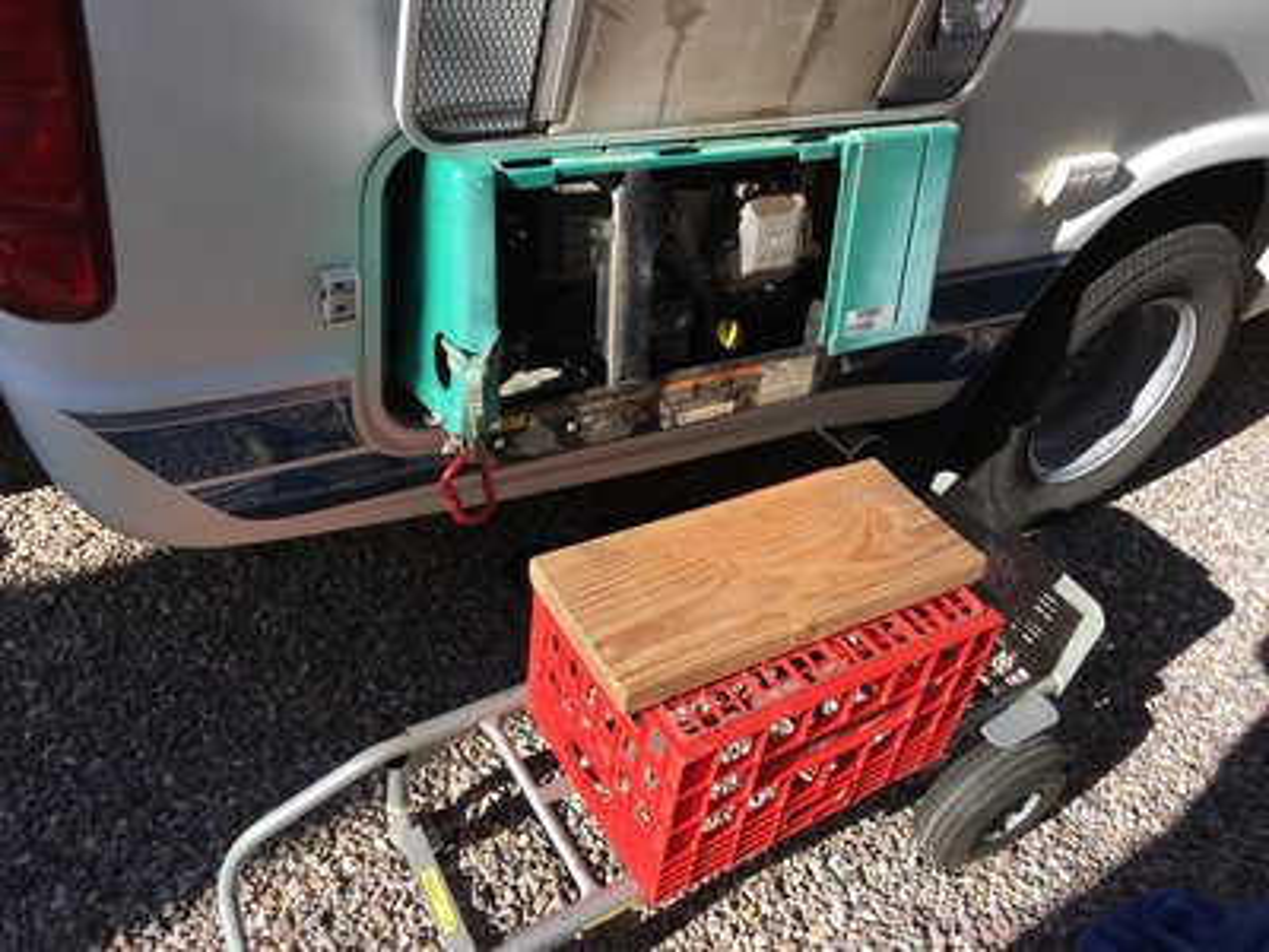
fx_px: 1063
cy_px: 476
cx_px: 634
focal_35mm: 29
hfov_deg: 61.7
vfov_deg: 48.2
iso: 25
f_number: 2.2
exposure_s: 1/785
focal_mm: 4.15
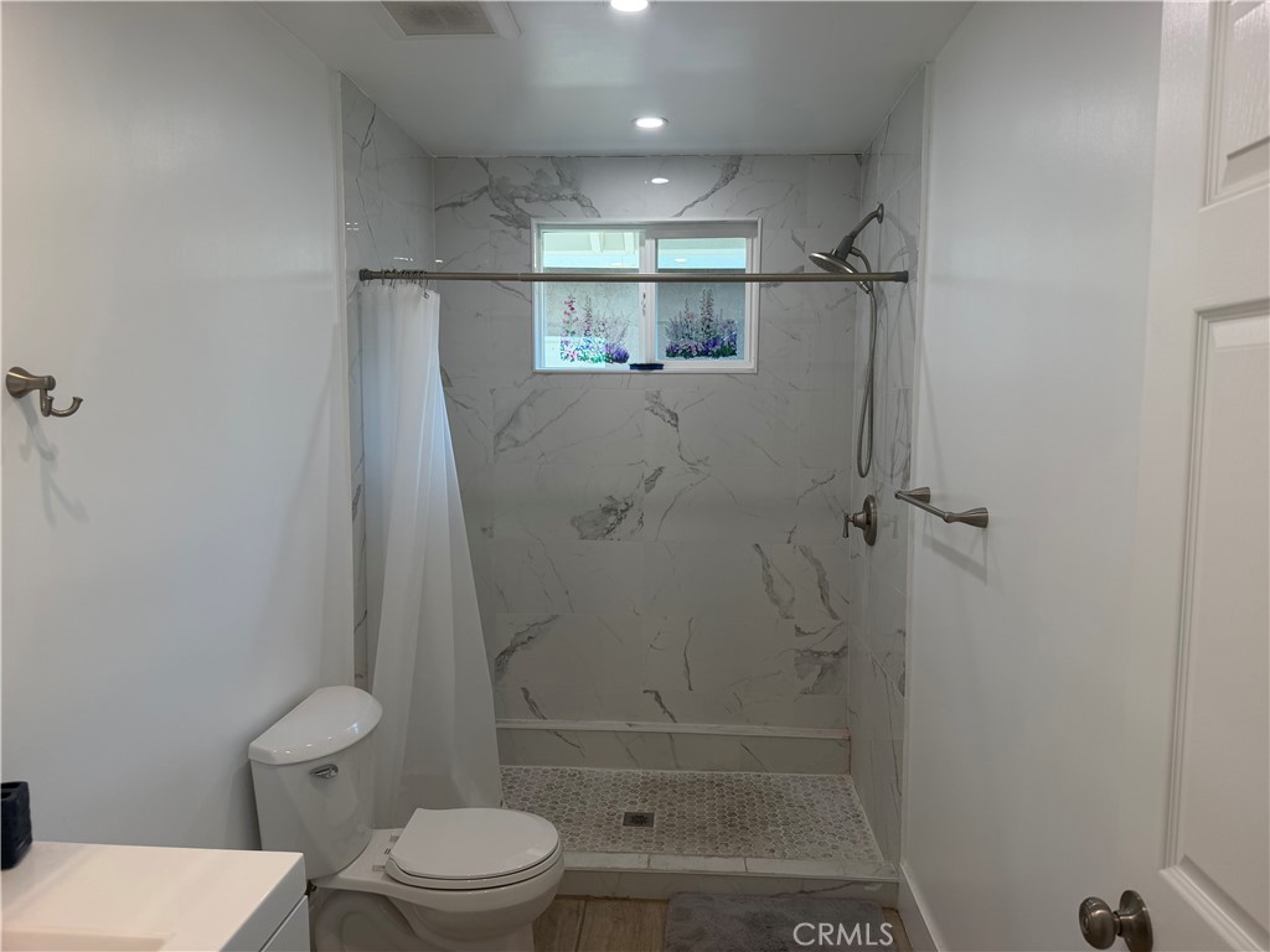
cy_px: 476
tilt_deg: -5.6
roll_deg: -0.1
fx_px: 881
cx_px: 635
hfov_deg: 71.6
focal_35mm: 24
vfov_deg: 56.8
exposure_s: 1/150
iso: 80
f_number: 1.78
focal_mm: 6.76
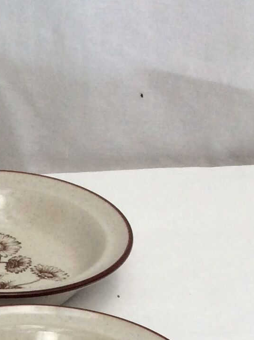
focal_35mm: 115
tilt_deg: -40.0
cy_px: 511
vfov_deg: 15.8
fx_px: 1127
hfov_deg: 12.4
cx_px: -86
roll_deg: -0.6
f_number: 2.4
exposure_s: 1/100
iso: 50
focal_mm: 3.3
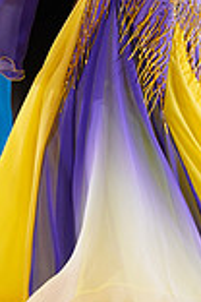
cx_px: 80
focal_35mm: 390
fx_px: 3266
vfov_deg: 5.3
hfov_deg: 3.5
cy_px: -89
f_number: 5
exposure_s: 1/160
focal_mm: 105
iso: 1600
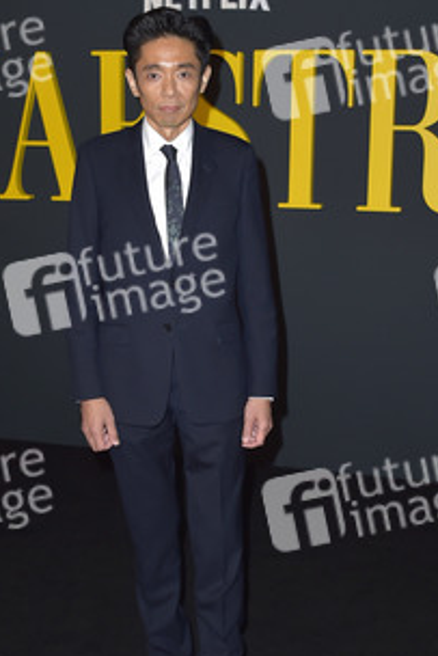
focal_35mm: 46
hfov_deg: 29.2
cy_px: 393
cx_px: 178
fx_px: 838
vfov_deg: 42.5
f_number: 6.3
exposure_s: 1/250
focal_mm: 35
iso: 320
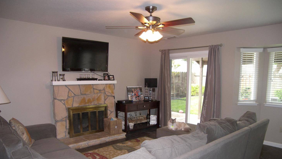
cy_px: 103
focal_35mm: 27
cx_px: 145
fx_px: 202
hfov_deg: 69.8
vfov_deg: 42.5
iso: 100
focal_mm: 5
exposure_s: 1/30
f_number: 2.8
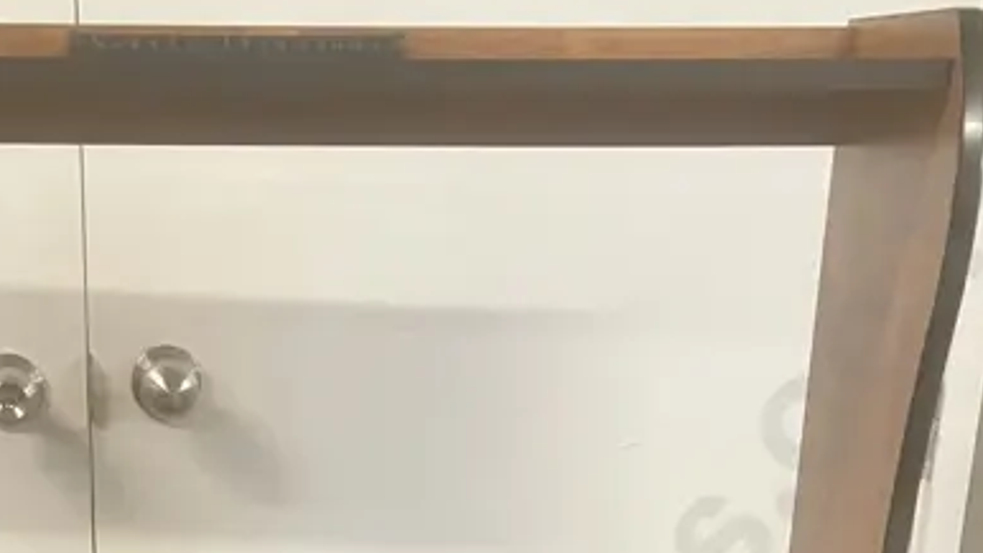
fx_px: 2111
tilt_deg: -24.7
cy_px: 1152
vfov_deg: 12.8
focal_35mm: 81
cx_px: 262
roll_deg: +0.6
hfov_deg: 25.9
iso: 320
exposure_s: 1/50
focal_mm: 3.99
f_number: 1.8
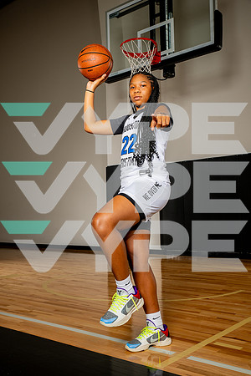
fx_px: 397
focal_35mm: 38
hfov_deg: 35.1
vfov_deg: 50.7
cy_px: 188
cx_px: 126
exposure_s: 1/500
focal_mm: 38
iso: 250
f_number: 8
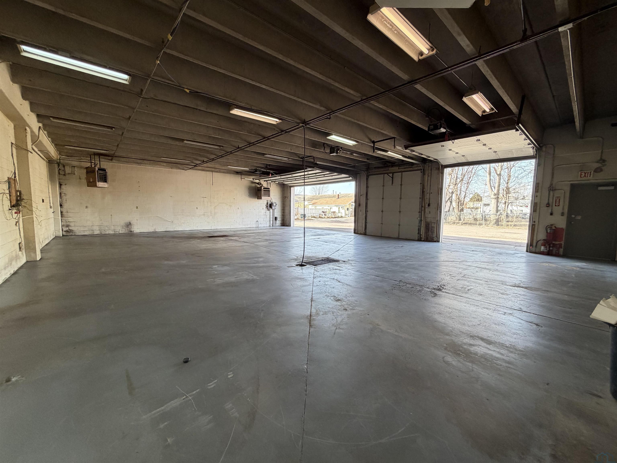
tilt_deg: -5.5
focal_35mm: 14
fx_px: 250
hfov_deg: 102.1
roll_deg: -0.8
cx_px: 308
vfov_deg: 85.7
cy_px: 232
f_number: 2.2
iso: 125
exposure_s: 1/120
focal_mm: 2.22
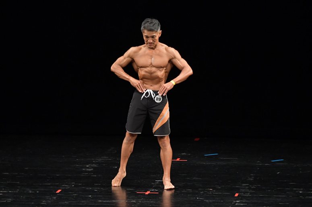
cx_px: 156
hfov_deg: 7.6
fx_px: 2339
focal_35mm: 270
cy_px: 104
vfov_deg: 5.1
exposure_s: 1/400
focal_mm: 180
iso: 3200
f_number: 5.6
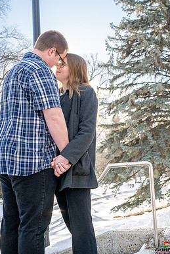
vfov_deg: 34.4
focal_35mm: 58
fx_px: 410
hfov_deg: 23.4
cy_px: 112
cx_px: 84
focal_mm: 50
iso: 5000
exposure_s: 1/6400
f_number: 7.1
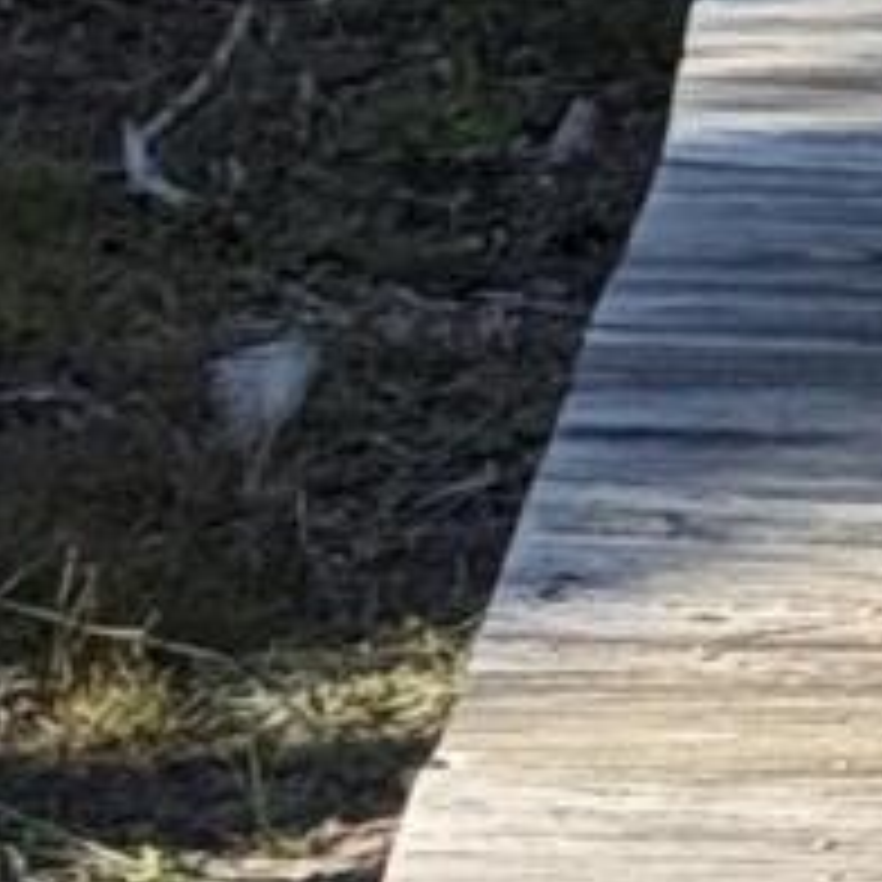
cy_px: -2678
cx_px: 1953
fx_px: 12453
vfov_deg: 3.8
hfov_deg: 4.0
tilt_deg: -0.9
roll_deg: -0.3
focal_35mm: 432
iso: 100
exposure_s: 1/1642
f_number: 1.78
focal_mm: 6.76
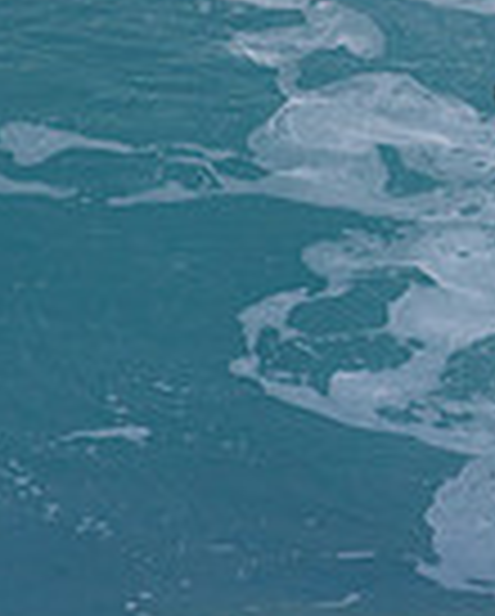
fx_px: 44419
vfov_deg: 0.8
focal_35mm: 2431
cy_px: -75
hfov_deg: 0.6
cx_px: 814
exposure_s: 1/2000
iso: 500
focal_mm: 500
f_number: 5.6
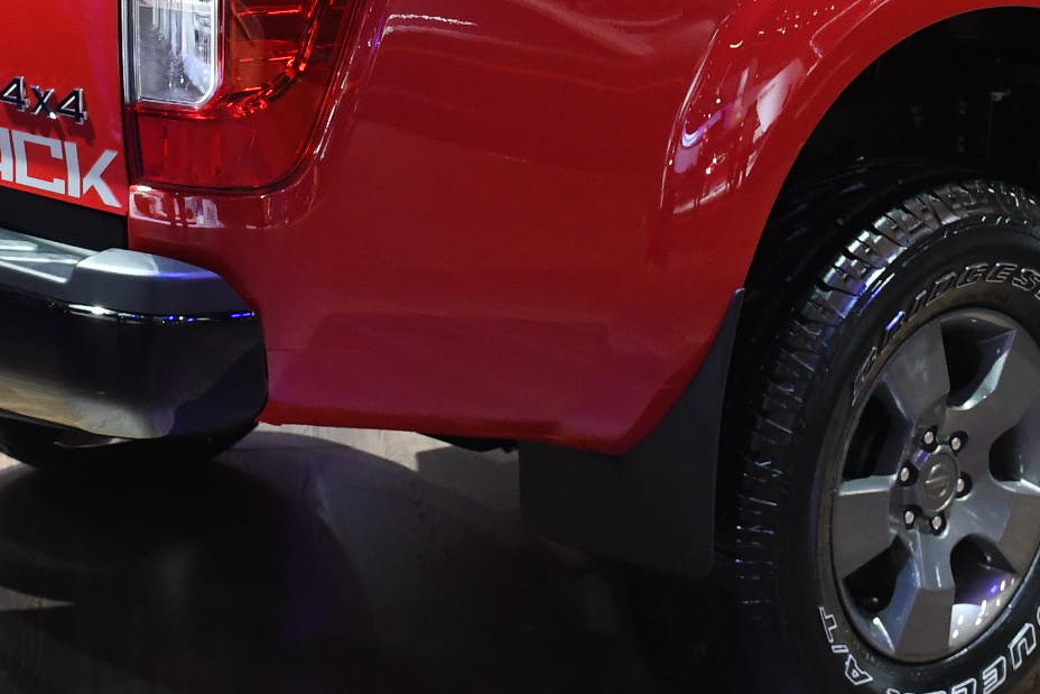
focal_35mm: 108
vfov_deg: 12.5
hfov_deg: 18.9
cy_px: -31
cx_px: 708
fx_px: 3120
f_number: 6.3
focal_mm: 24
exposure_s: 1/60
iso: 2000
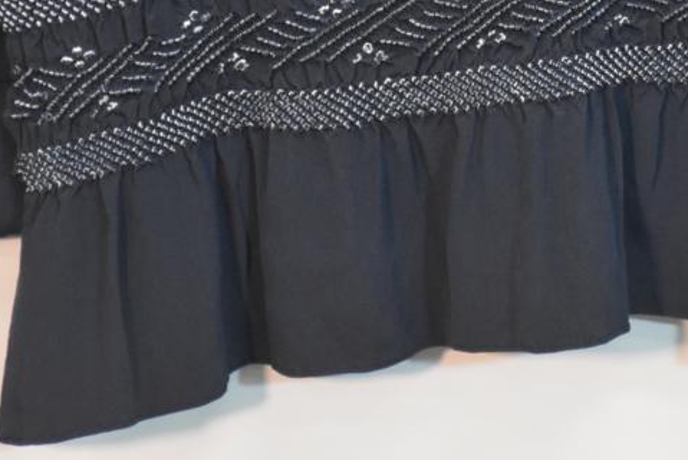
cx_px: 552
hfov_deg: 5.8
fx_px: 6810
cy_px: -55
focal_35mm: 356
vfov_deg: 3.9
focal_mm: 105
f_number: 5.6
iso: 2800
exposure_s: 1/60
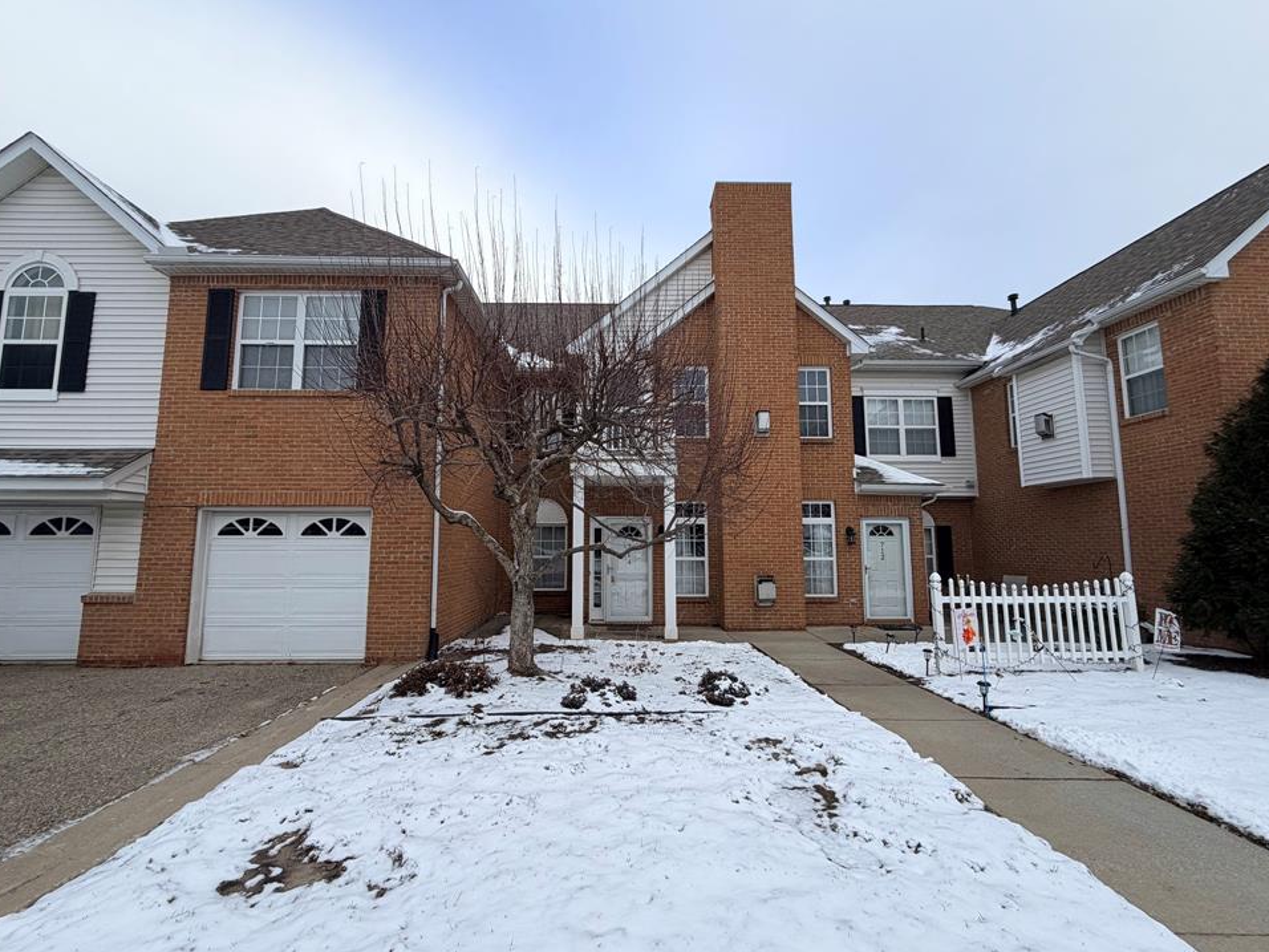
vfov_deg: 81.7
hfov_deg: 98.2
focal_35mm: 15
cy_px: 486
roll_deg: +0.5
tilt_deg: +5.7
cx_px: 621
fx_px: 550
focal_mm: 2.22
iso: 50
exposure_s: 1/502
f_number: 2.2
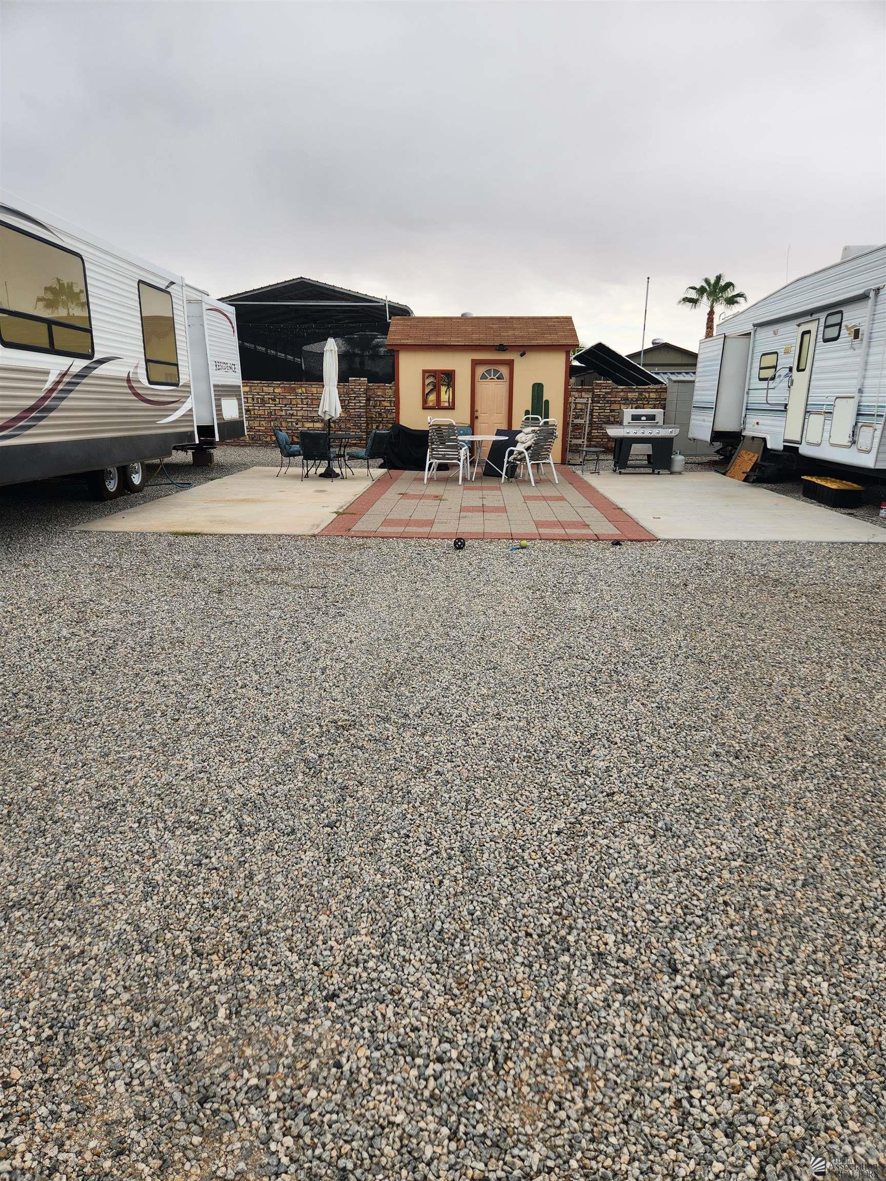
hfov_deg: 58.9
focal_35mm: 23
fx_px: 785
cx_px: 443
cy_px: 590
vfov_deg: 73.9
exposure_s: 1/845
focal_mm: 5.4
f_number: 1.8
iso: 20
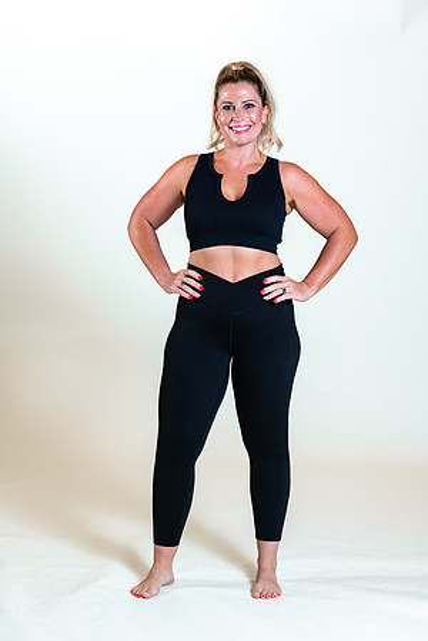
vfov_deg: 23.9
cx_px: 214
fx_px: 1516
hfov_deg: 16.1
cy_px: 320
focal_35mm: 85
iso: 320
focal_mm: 85
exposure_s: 1/160
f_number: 4
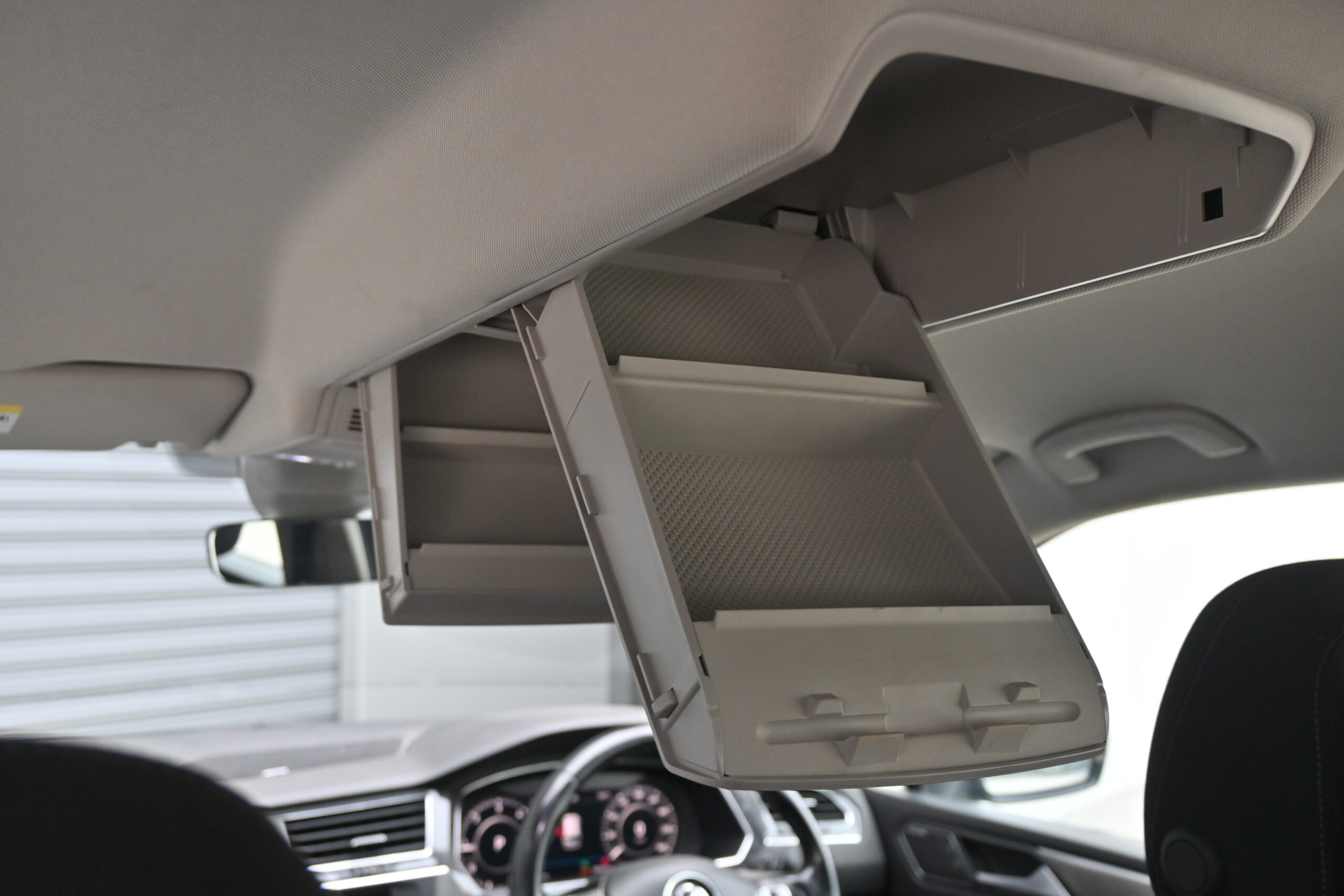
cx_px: 672
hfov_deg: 56.1
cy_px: 448
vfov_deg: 39.2
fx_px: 1260
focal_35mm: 34
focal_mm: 22.5
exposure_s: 1/125
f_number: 4
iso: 640
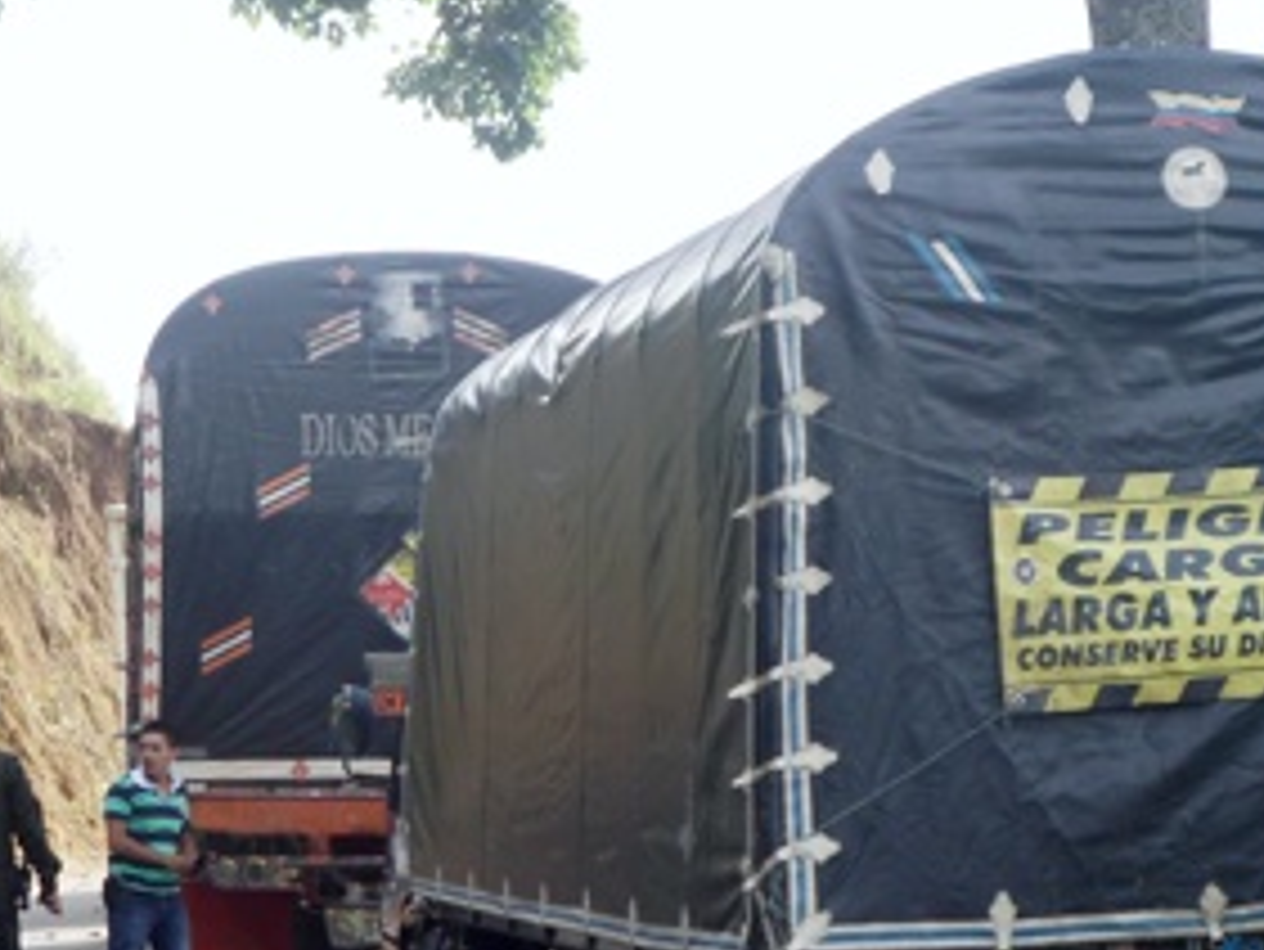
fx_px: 3507
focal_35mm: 96
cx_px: 441
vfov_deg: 15.3
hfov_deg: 20.4
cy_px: 763
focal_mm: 9.7
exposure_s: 1/180
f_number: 3.6
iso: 80
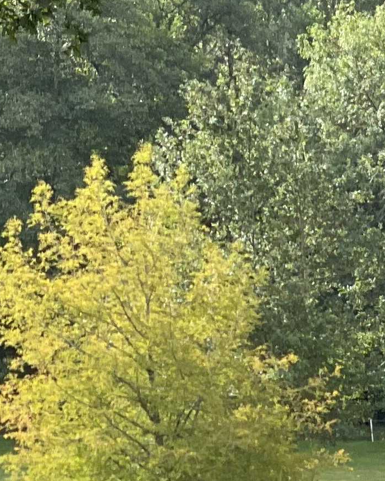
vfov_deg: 8.1
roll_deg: +0.6
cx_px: 925
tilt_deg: -7.9
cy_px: 670
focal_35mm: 234
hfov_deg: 6.3
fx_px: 3333
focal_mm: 6
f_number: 2
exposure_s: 1/623
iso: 25
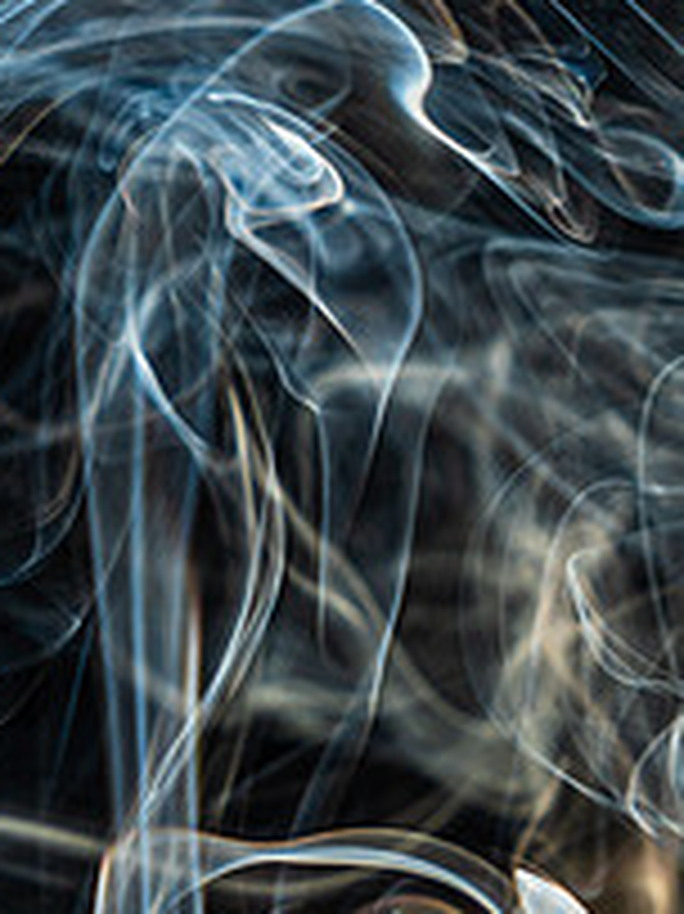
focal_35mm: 244
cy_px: 510
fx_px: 6435
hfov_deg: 5.9
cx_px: 1625
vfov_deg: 8.1
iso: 100
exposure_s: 1/200
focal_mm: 70
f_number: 8
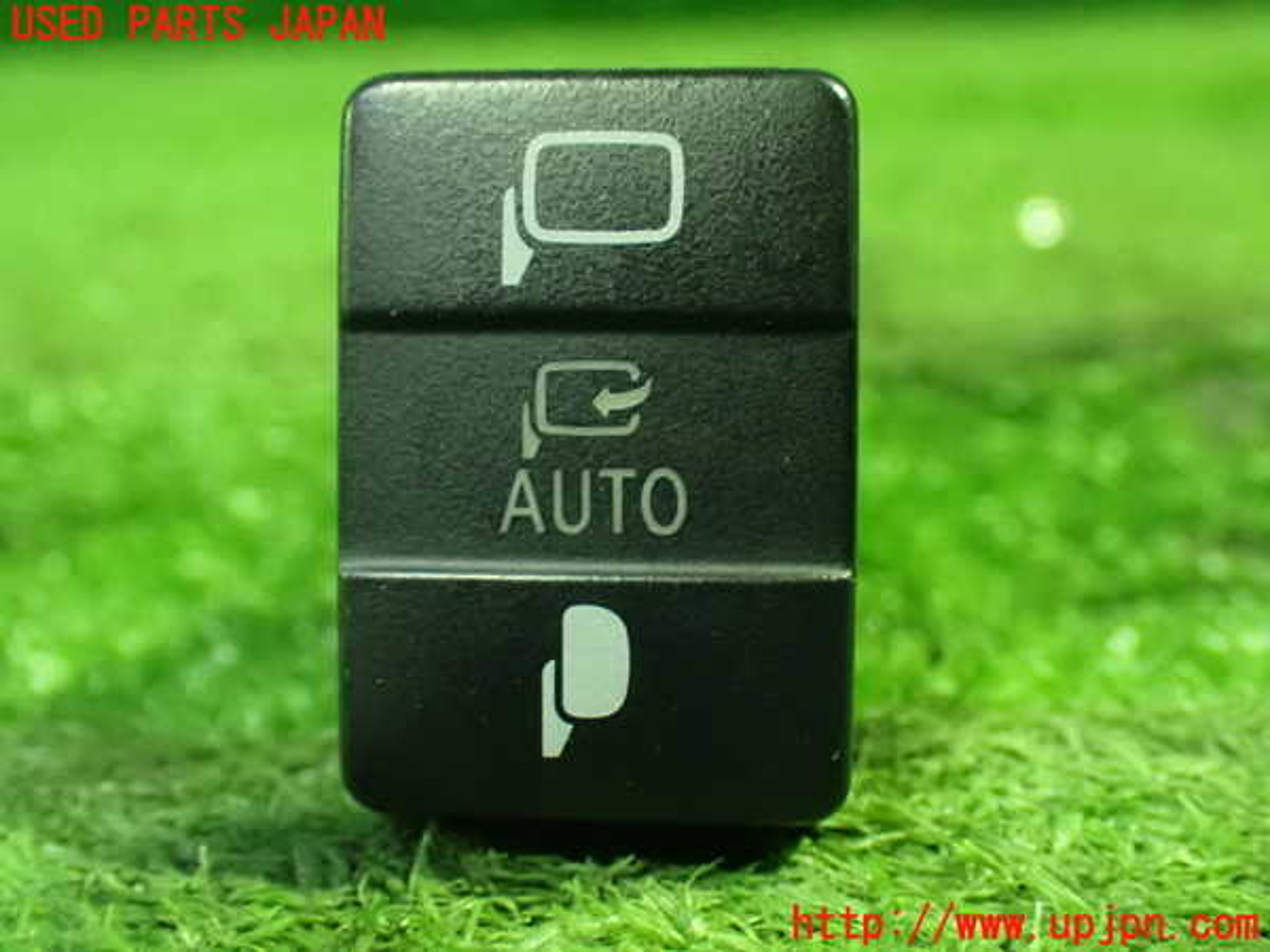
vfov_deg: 32.9
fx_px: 1614
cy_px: 476
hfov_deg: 42.9
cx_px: 635
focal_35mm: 44
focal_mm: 7.84
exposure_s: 1/25
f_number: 2.9
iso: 1600
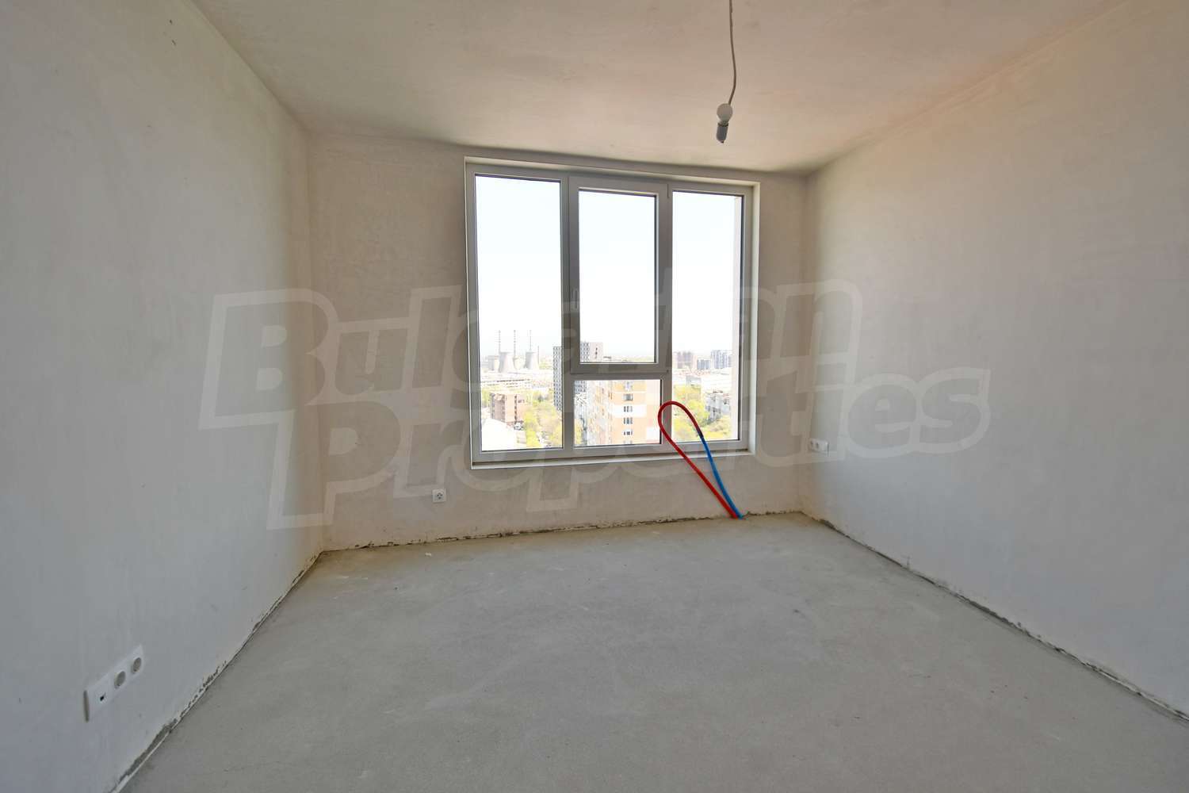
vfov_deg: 77.3
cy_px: 396
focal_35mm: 15
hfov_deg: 100.4
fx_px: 495
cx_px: 594
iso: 100
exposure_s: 1/100
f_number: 5
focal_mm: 10
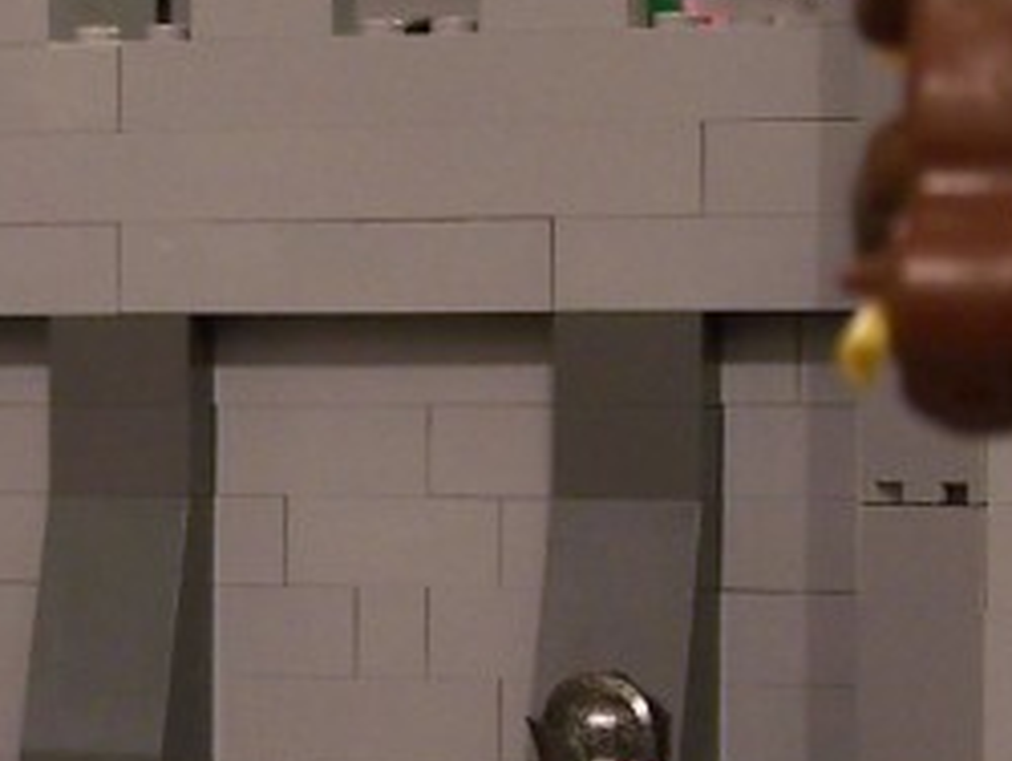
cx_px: 219
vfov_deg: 8.4
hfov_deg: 11.2
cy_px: 619
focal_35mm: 176
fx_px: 5150
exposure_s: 1/2
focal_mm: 7.1
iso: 80
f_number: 2.9
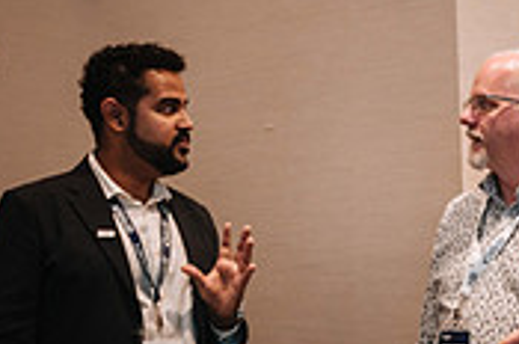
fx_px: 1194
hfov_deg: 24.4
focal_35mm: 83
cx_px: 350
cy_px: 322
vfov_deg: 16.1
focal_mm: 16
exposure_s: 1/60
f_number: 2.8
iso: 800
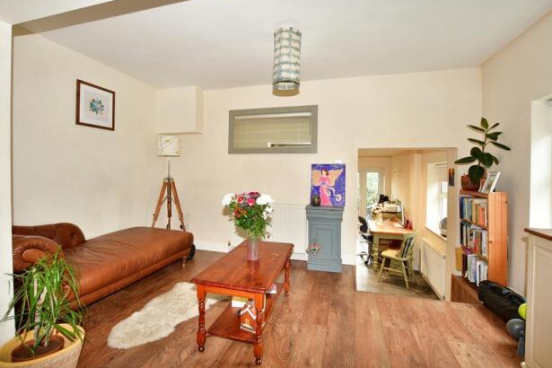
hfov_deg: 96.7
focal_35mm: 16
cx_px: 266
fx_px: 245
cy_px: 174
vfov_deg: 73.7
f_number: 10
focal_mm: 10
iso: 250
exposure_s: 1/3
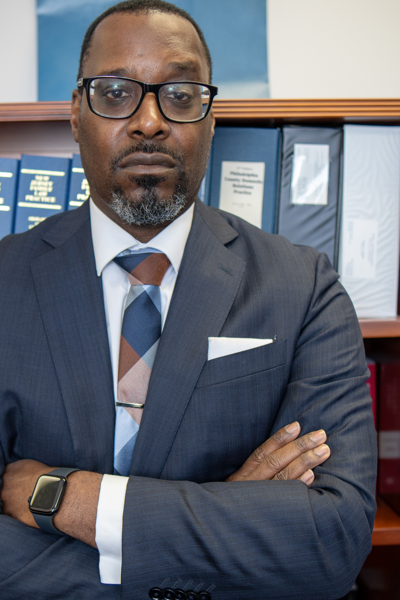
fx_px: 761
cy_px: 300
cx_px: 143
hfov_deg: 29.3
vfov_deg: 43.0
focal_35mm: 46
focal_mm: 23
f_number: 2
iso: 320
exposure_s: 1/200
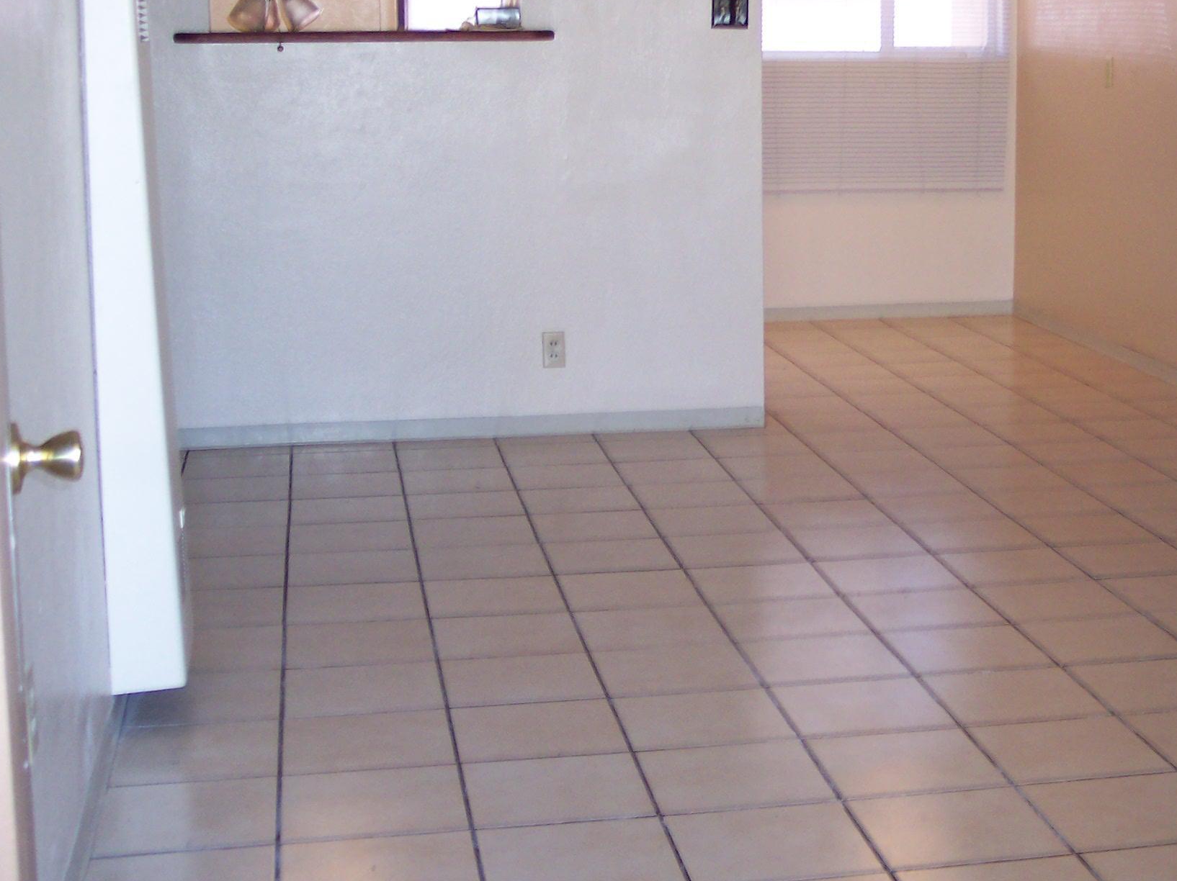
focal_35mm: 60
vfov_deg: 24.3
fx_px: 2039
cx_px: 860
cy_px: 345
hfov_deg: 31.7
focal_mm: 8
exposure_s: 1/60
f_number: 2.8
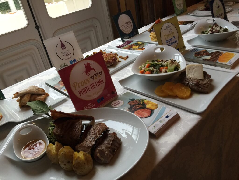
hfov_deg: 61.7
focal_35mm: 29
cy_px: 90
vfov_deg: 48.2
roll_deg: +11.6
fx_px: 200
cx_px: 120
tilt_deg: -29.2
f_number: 2.2
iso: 50
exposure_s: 1/33
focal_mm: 4.15
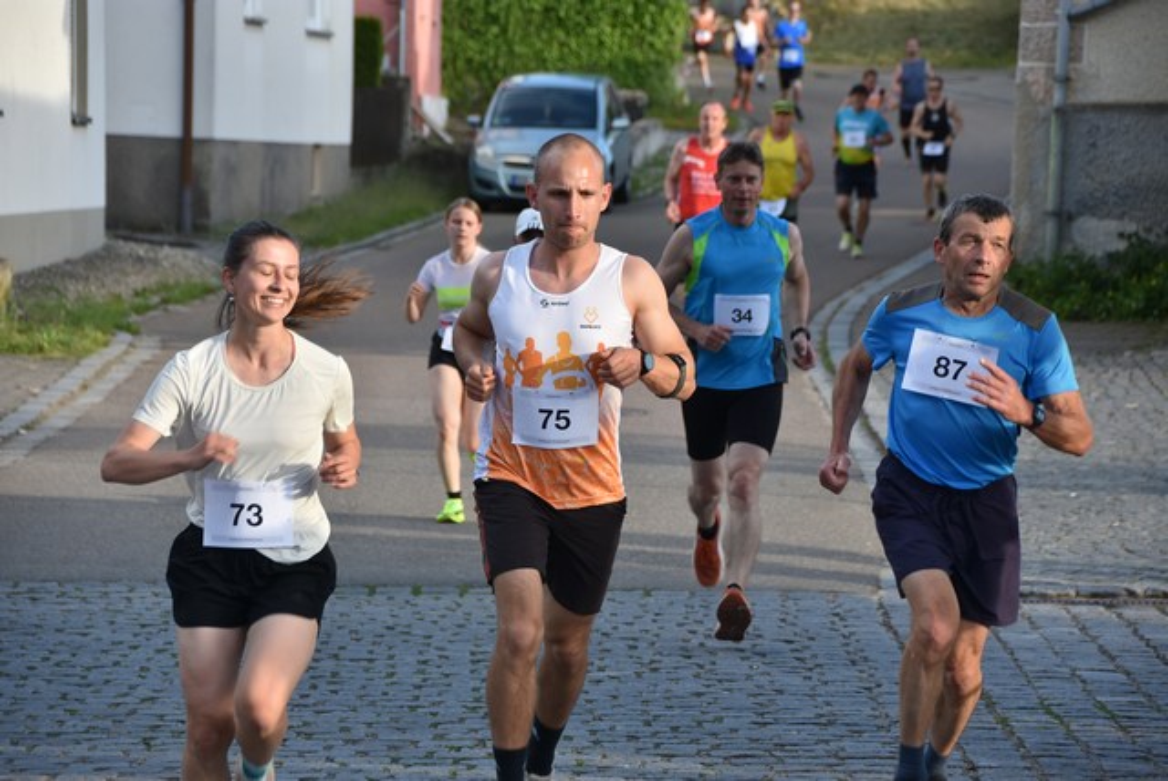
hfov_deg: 13.0
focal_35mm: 158
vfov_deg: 8.7
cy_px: 390
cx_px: 584
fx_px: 5115
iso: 140
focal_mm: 105
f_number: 5.3
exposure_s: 1/160
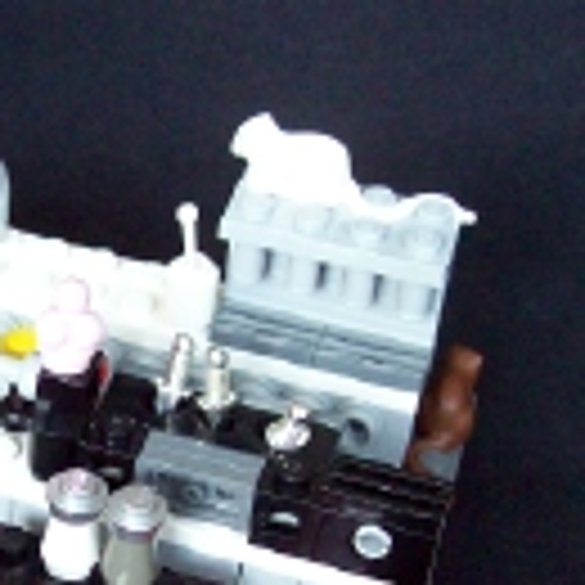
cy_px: 466
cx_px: -45
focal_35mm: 98
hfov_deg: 17.2
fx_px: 1874
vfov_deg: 17.6
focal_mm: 6
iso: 160
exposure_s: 1/8
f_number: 2.7
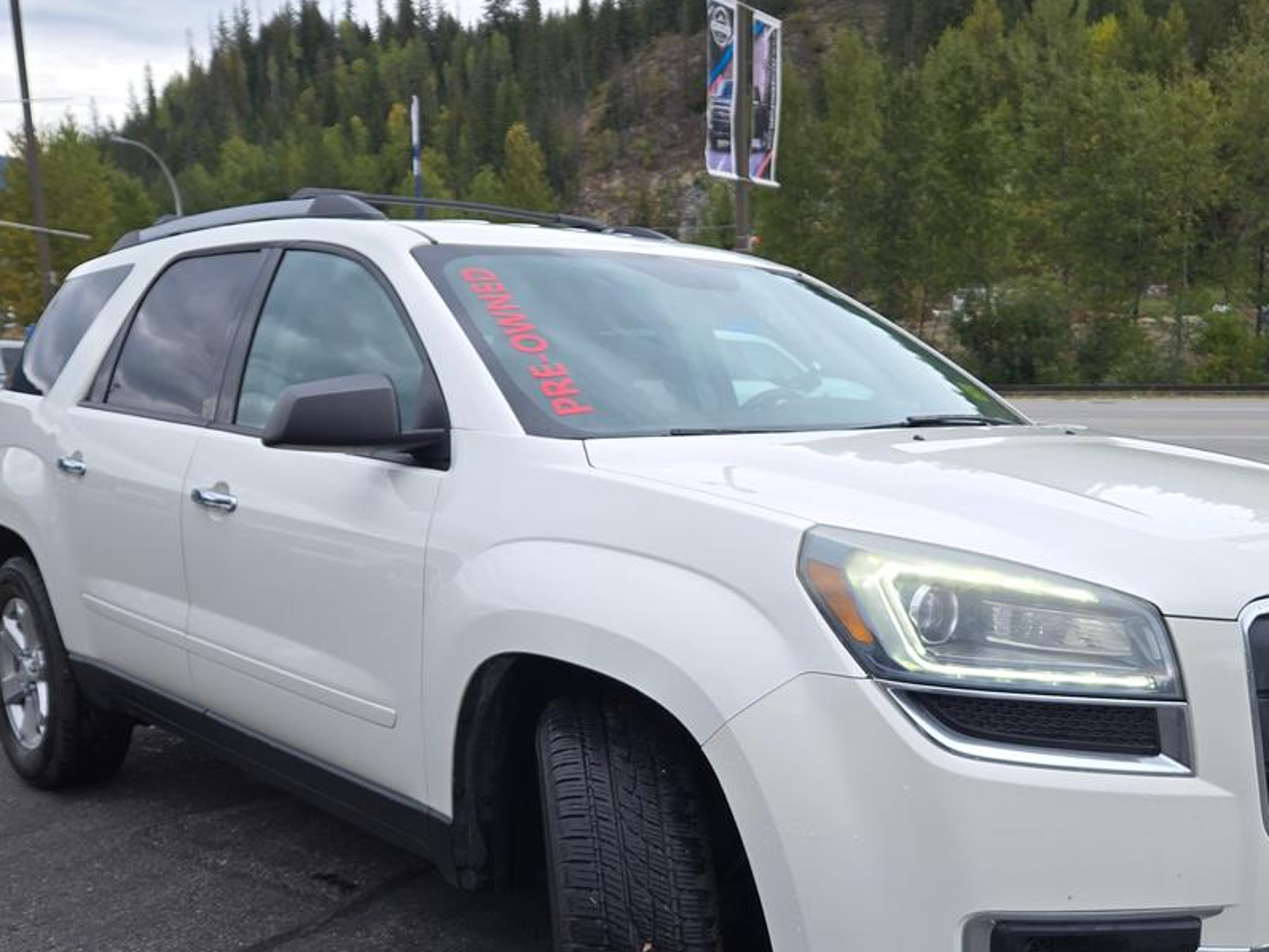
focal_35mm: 37
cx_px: 737
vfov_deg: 38.4
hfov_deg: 49.9
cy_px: 606
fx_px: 1356
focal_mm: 5.4
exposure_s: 1/266
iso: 25
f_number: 1.8
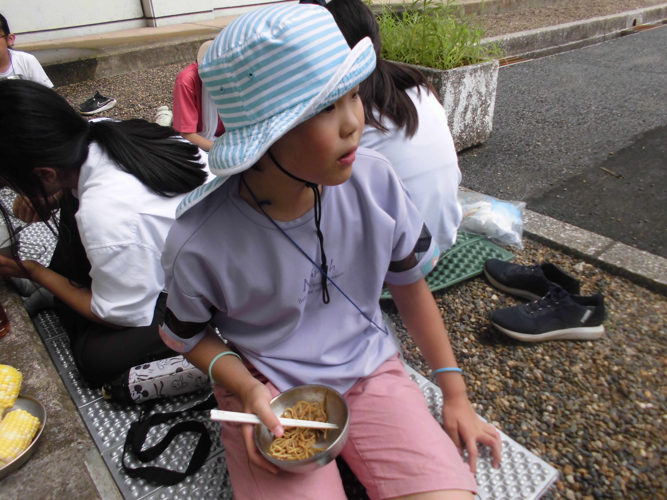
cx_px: 334
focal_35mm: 26
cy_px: 250
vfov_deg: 53.1
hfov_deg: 67.3
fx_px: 501
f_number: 3.5
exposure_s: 1/125
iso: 100
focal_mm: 4.6
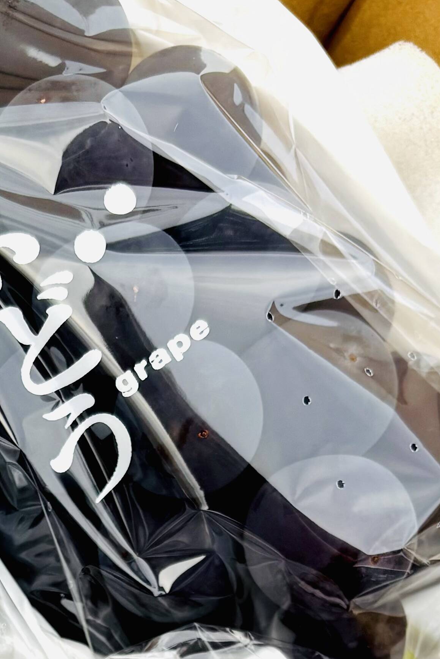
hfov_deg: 15.2
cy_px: 846
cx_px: 54
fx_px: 1632
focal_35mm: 89
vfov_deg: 20.9
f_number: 1.6
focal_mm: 5.96
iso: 50
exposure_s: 1/634
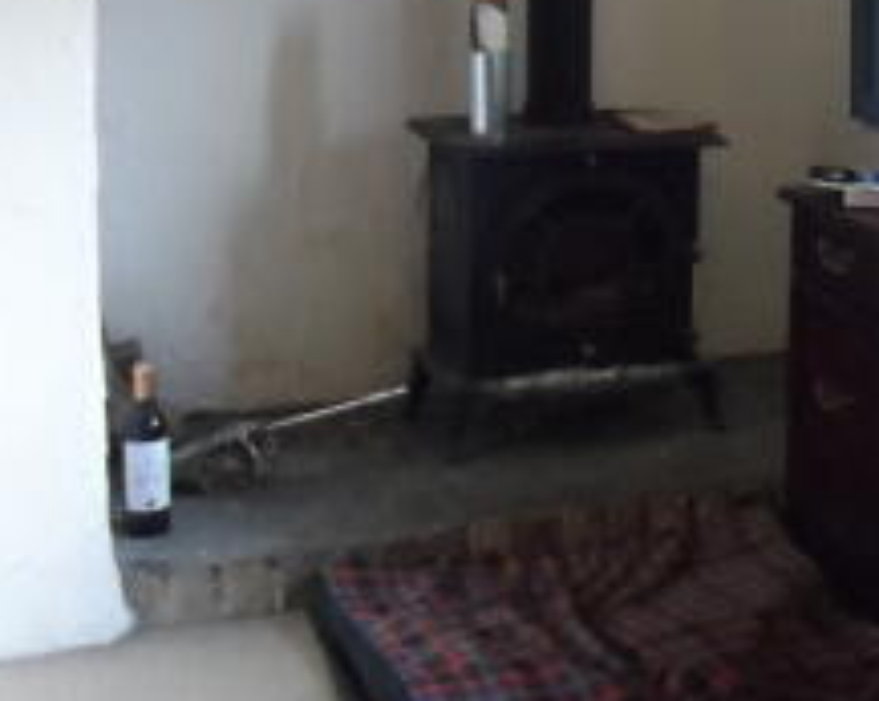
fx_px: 2182
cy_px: 176
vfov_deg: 18.1
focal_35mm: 84
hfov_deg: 21.9
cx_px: 901
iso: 640
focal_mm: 5.3
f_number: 3.4
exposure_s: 1/45
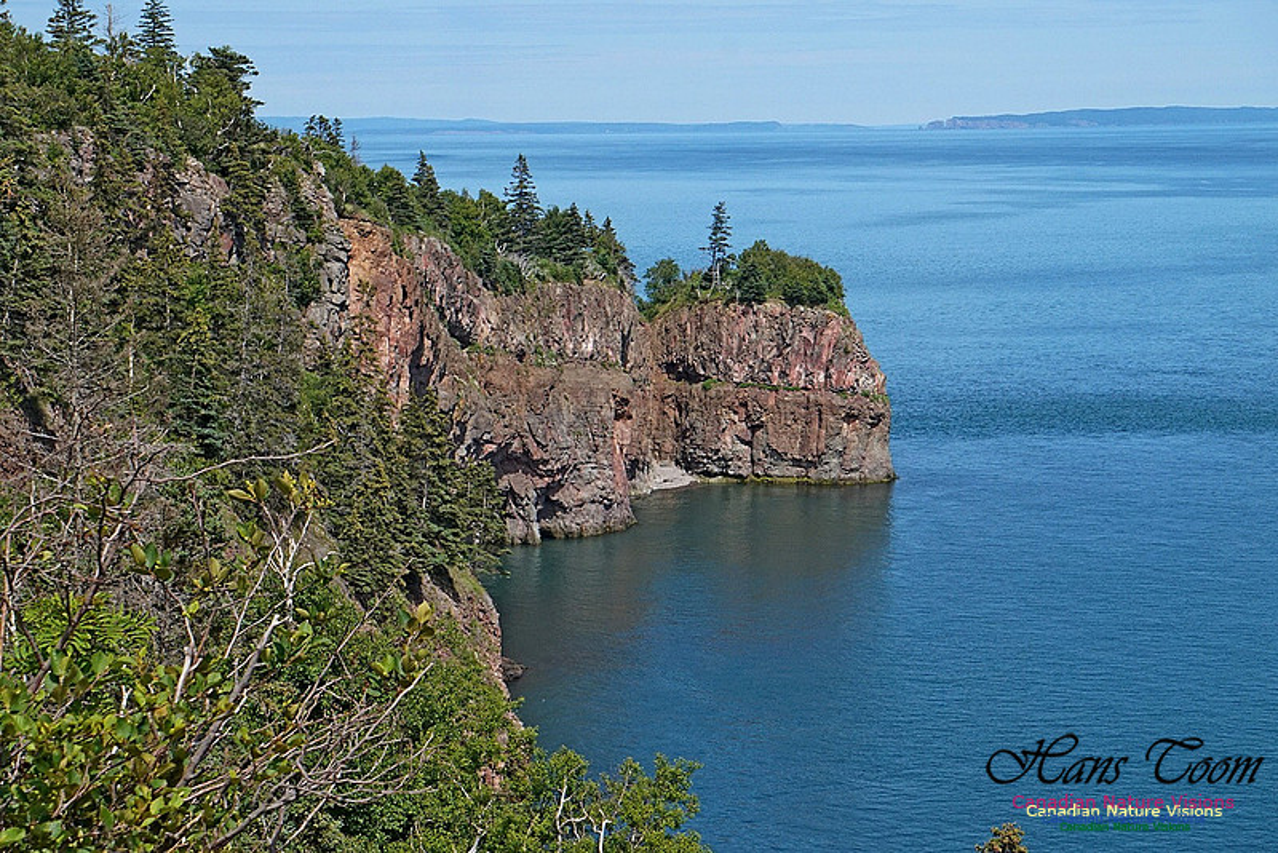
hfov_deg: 24.6
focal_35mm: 82
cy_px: 426
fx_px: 2930
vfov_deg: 16.6
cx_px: 639
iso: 800
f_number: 10
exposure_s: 1/1250
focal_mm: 55
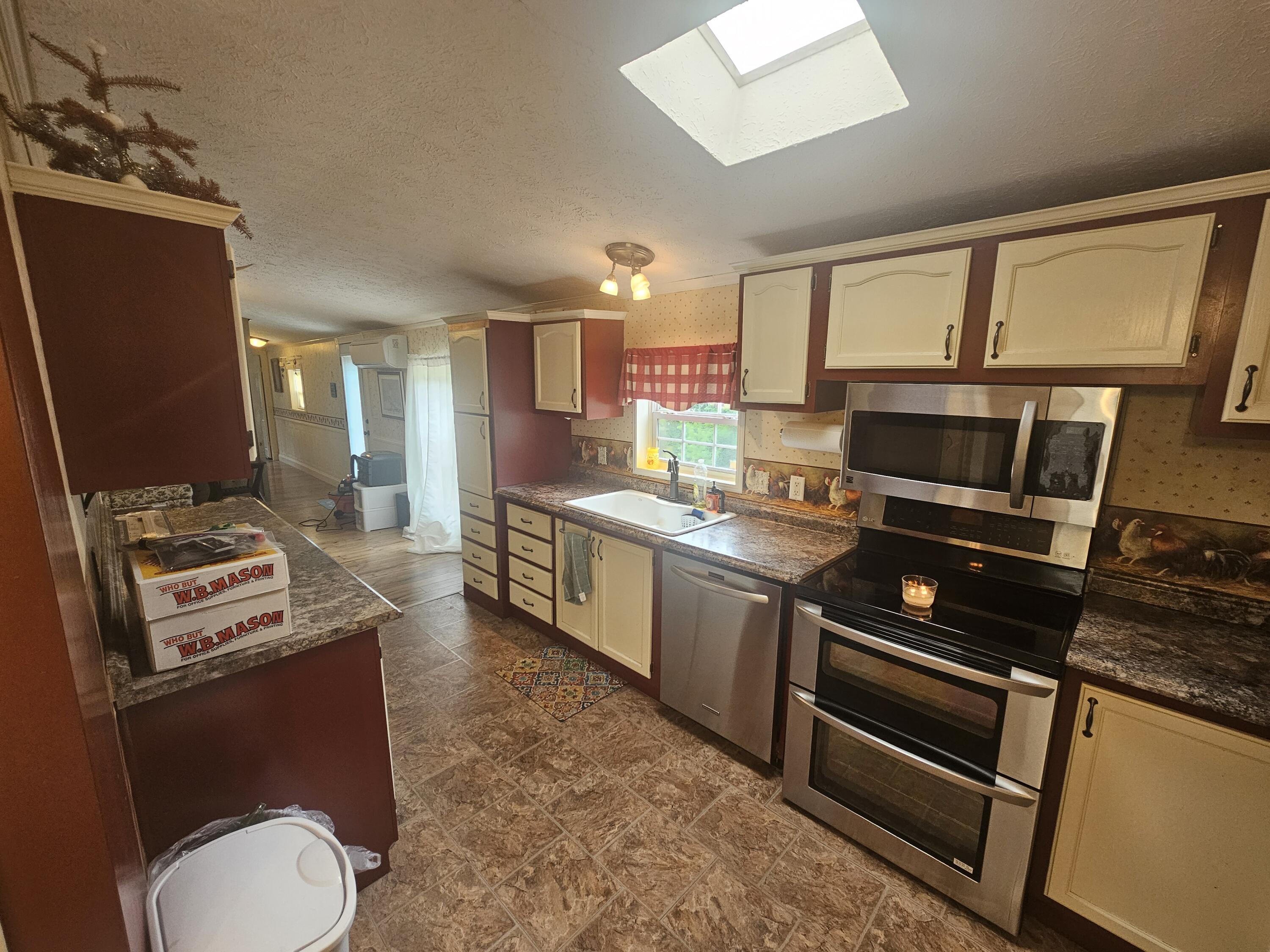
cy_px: 476
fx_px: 477
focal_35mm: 13
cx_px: 635
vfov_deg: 89.9
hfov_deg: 106.2
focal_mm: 2.2
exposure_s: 1/60
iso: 100
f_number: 2.2
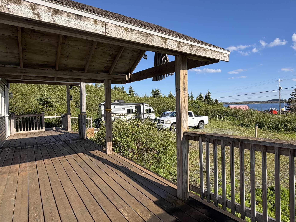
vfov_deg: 61.0
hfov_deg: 74.6
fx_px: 188
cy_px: 106
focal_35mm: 22
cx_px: 190
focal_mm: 2.22
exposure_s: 1/770
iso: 25
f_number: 2.2
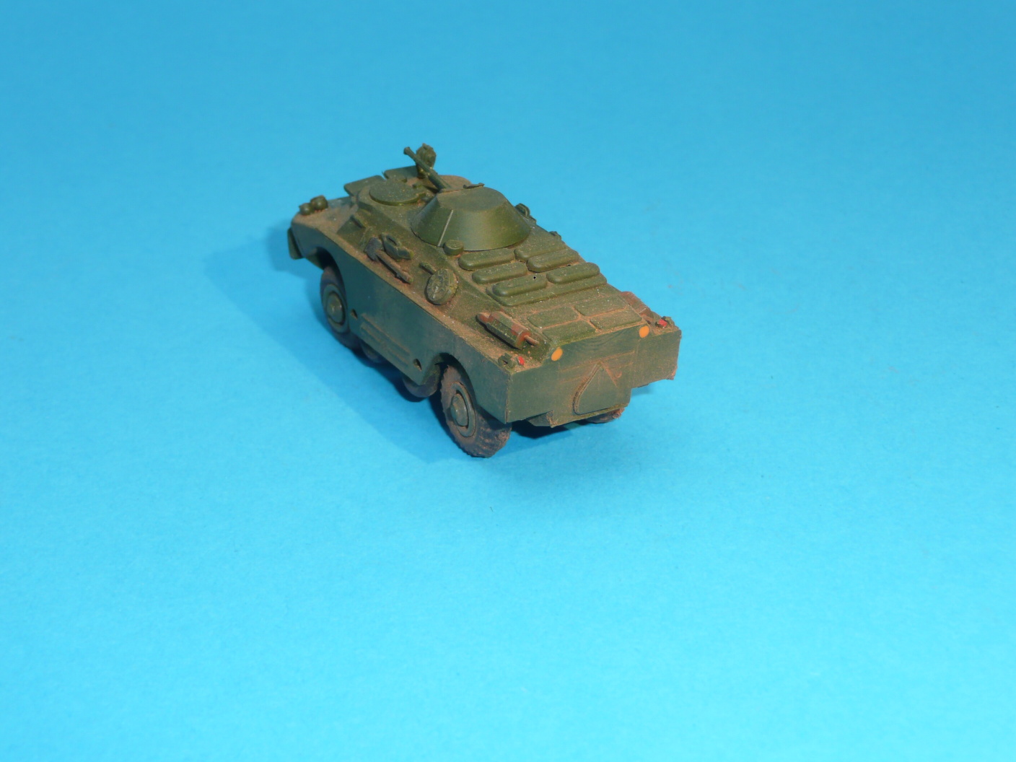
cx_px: 508
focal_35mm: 58
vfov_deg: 25.2
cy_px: 381
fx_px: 1702
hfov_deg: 33.2
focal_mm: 9.5
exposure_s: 1/40
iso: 100
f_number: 4.4
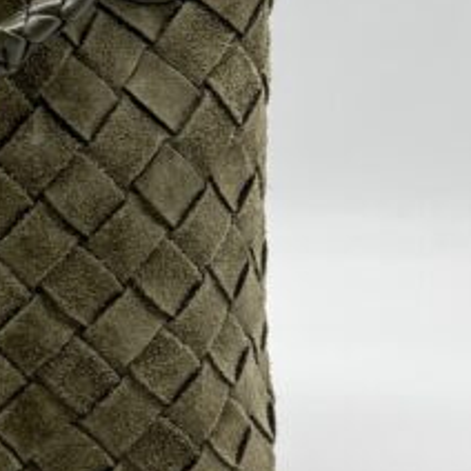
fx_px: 1709
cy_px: 147
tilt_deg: -7.2
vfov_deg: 15.7
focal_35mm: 111
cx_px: -207
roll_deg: -0.1
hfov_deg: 14.7
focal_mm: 5.7
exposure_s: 1/124
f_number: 1.5
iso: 32
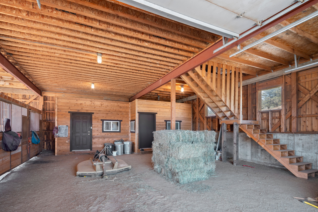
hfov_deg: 93.3
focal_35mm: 17
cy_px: 112
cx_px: 162
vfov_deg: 70.4
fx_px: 150
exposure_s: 1/2.5
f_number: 10
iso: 400
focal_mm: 16
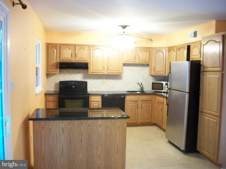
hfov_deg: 56.8
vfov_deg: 44.2
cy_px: 84
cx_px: 113
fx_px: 209
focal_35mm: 32
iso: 160
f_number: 2.9
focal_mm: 5.7
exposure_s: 1/6
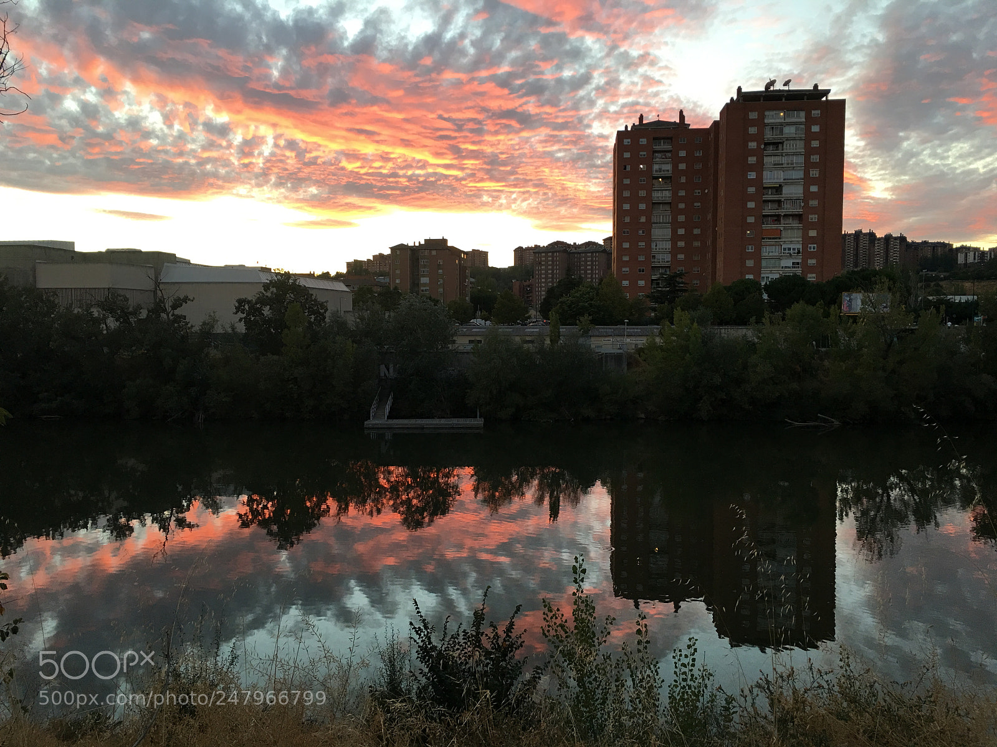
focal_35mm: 29
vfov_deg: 48.2
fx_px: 835
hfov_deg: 61.7
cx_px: 498
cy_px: 374
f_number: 2.2
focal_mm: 4.15
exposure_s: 1/33
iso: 32
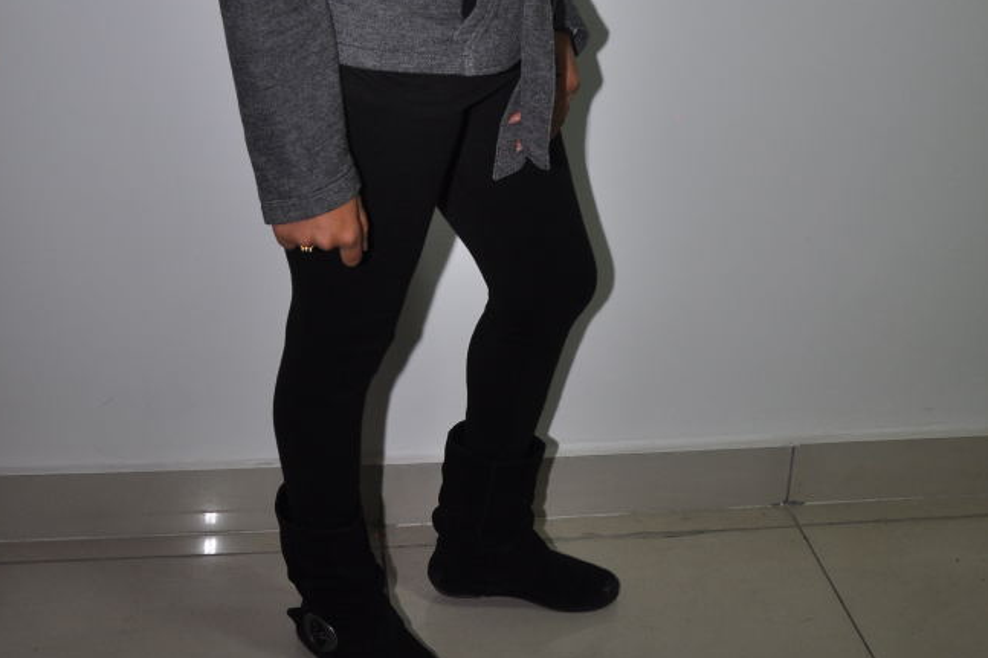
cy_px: -44
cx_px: 478
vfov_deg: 25.4
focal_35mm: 50
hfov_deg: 39.8
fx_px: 1366
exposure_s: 1/100
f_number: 5
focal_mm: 21
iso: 400
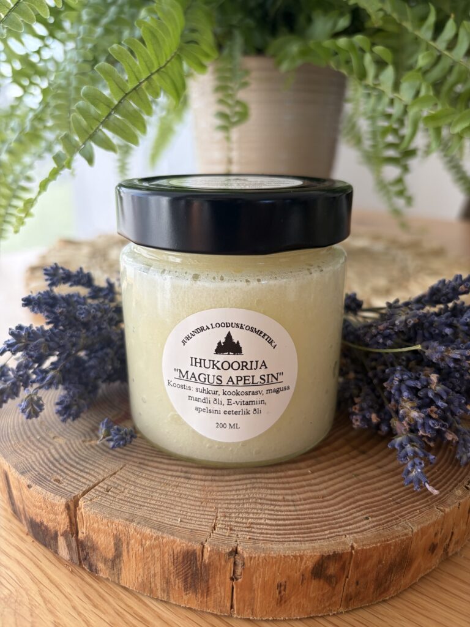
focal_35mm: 26
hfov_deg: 53.1
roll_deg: +0.1
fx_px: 471
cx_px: 235
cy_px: 314
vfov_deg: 67.3
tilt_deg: -18.9
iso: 40
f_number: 1.6
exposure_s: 1/193
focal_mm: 5.96
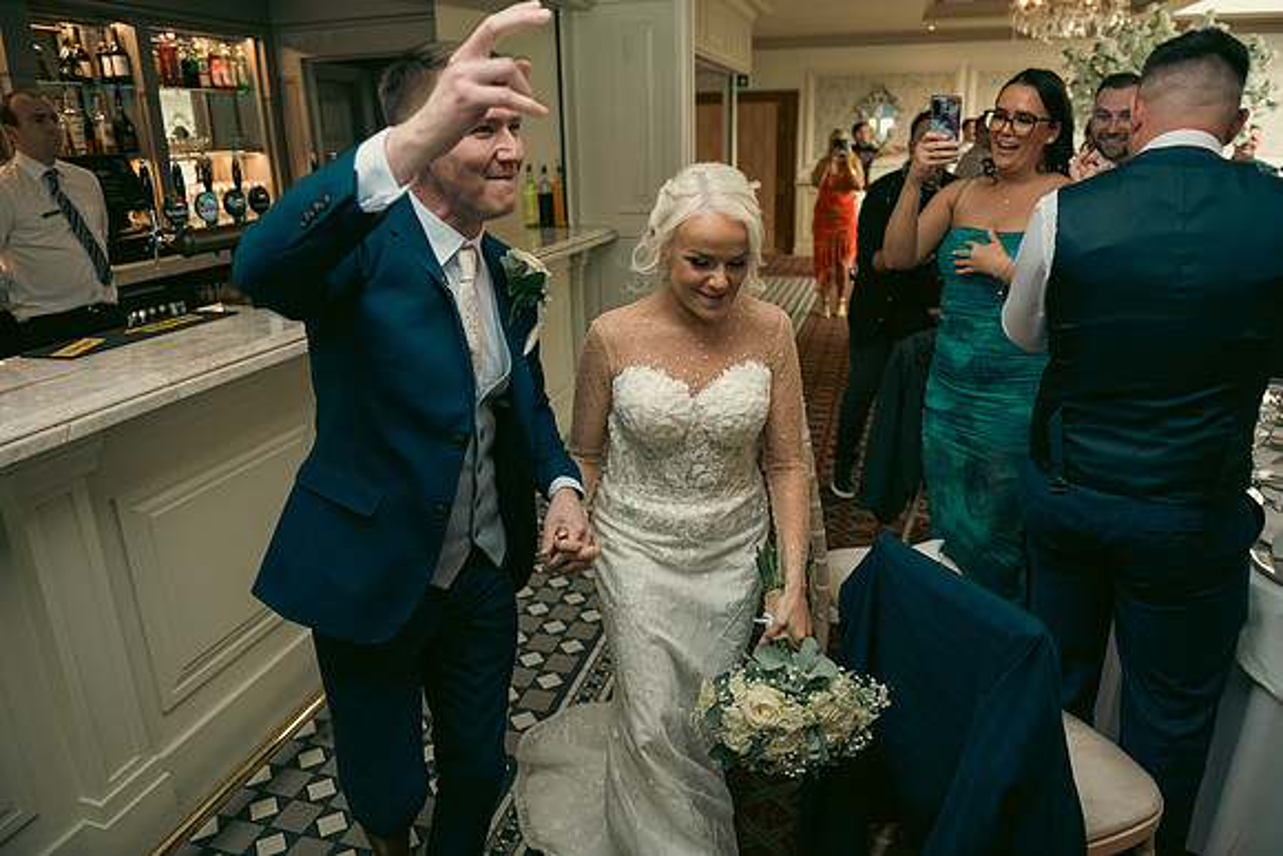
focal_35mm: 24
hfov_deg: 73.7
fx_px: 855
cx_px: 642
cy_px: 428
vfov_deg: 53.2
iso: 800
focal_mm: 24
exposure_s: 1/160
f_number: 3.5
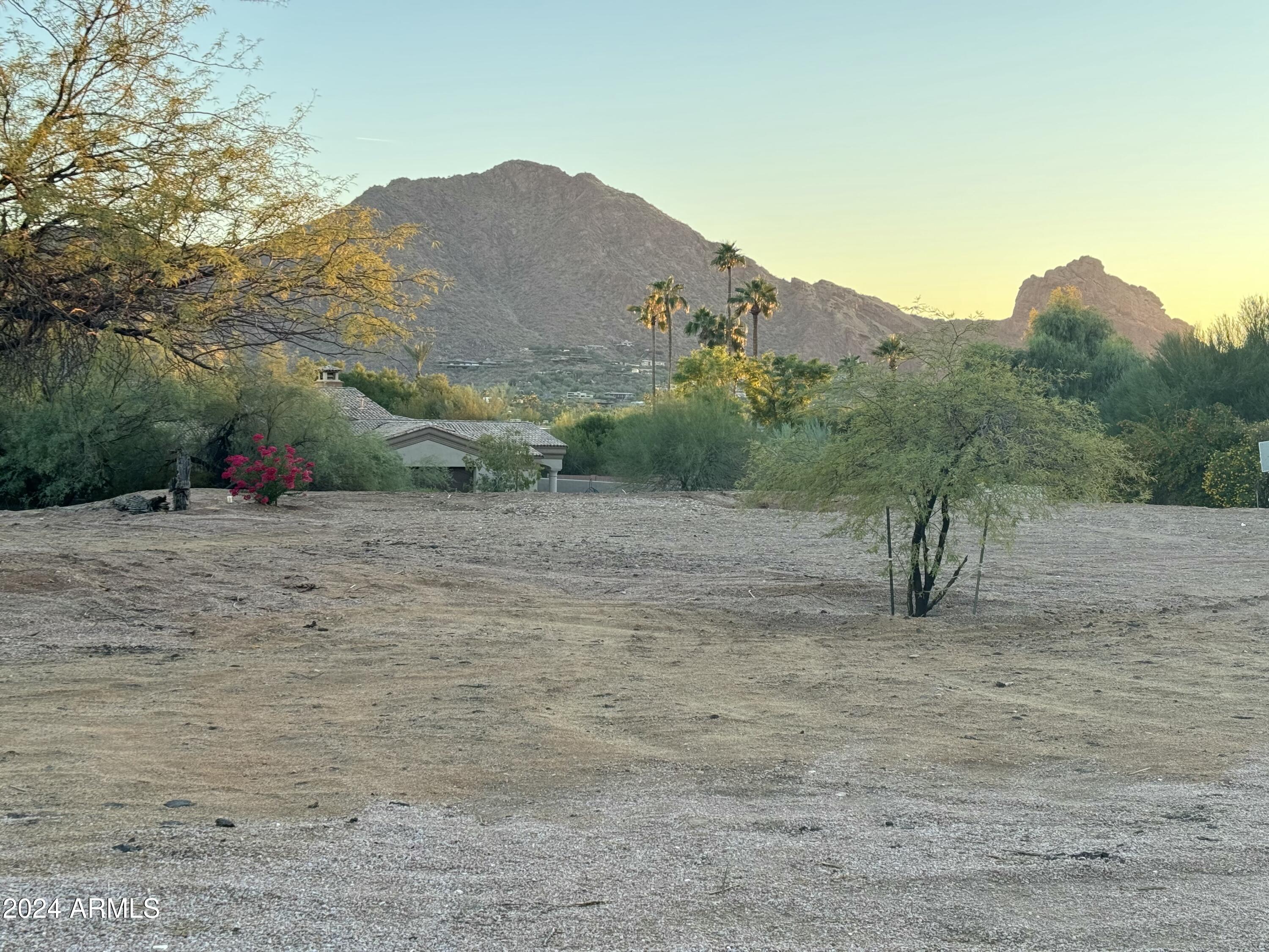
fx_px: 1760
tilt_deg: -2.3
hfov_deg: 39.7
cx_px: 634
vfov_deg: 30.3
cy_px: 476
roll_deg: -1.2
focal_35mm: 48
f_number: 1.78
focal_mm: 6.76
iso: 64
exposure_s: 1/172
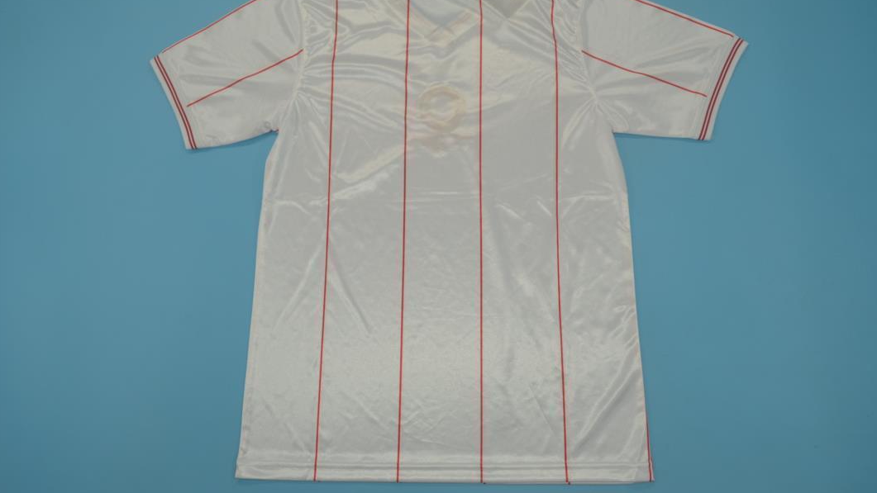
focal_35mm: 32
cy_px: 199
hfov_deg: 61.0
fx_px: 744
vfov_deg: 36.6
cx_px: 441
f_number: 5
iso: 200
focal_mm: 20
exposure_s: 1/200
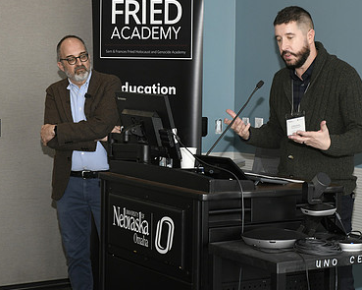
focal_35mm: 96
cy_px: 126
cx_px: 224
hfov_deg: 19.9
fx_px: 1028
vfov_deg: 16.0
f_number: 8
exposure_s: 1/60
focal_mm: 65
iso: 1600
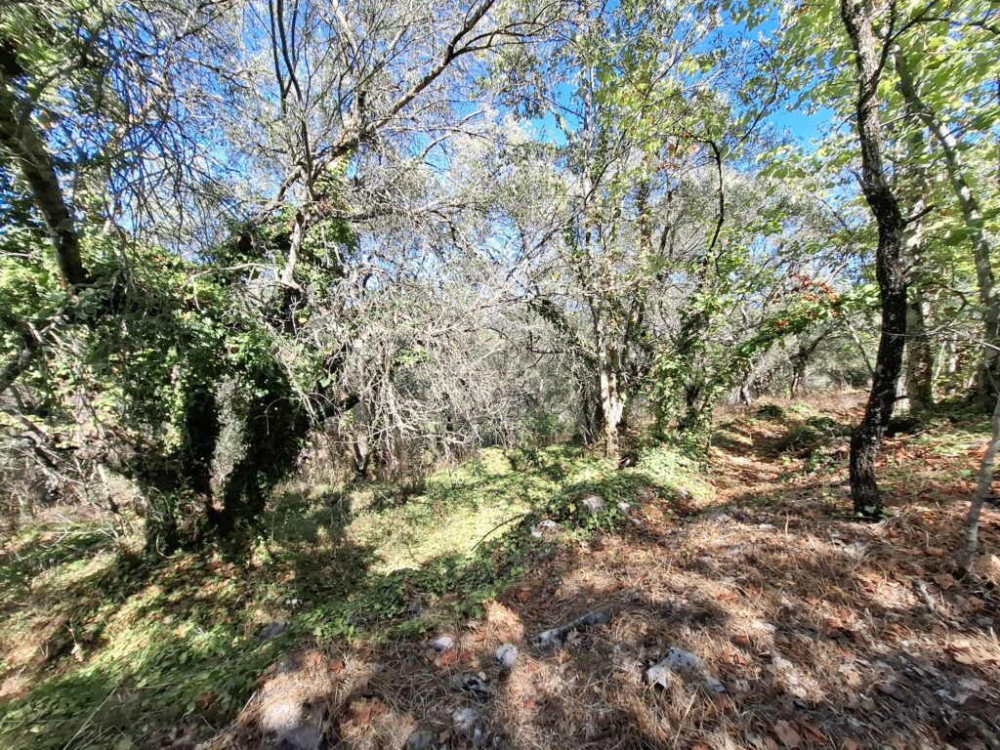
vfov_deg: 89.9
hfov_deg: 106.2
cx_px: 500
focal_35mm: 13
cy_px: 375
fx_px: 376
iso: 40
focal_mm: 1.74
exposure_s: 1/206
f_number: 2.2
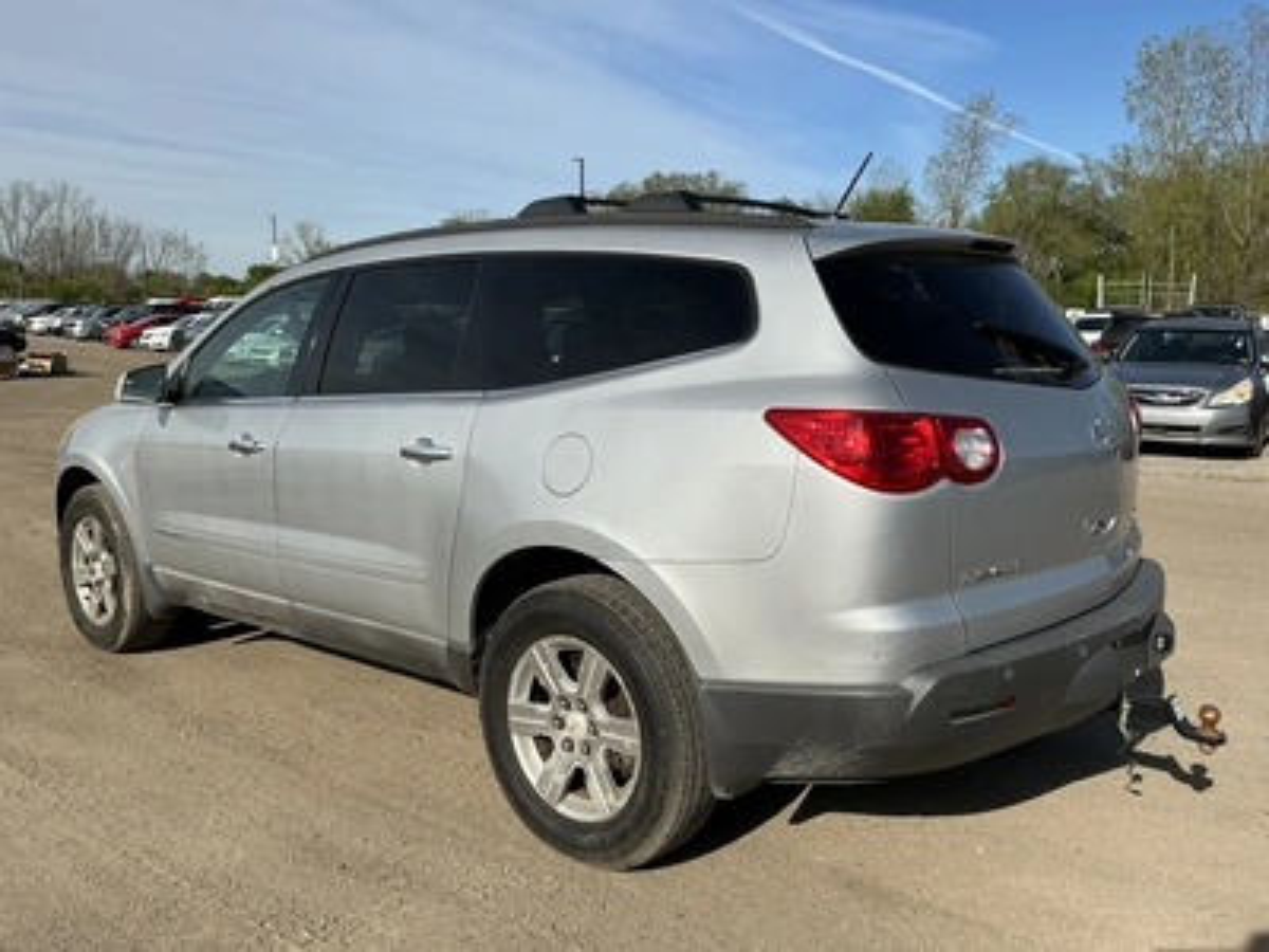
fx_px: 1026
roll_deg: -0.3
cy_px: 476
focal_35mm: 28
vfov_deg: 49.7
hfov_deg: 63.4
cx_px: 634
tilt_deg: -6.5
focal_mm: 3
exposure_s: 1/2667
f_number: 1.8
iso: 25
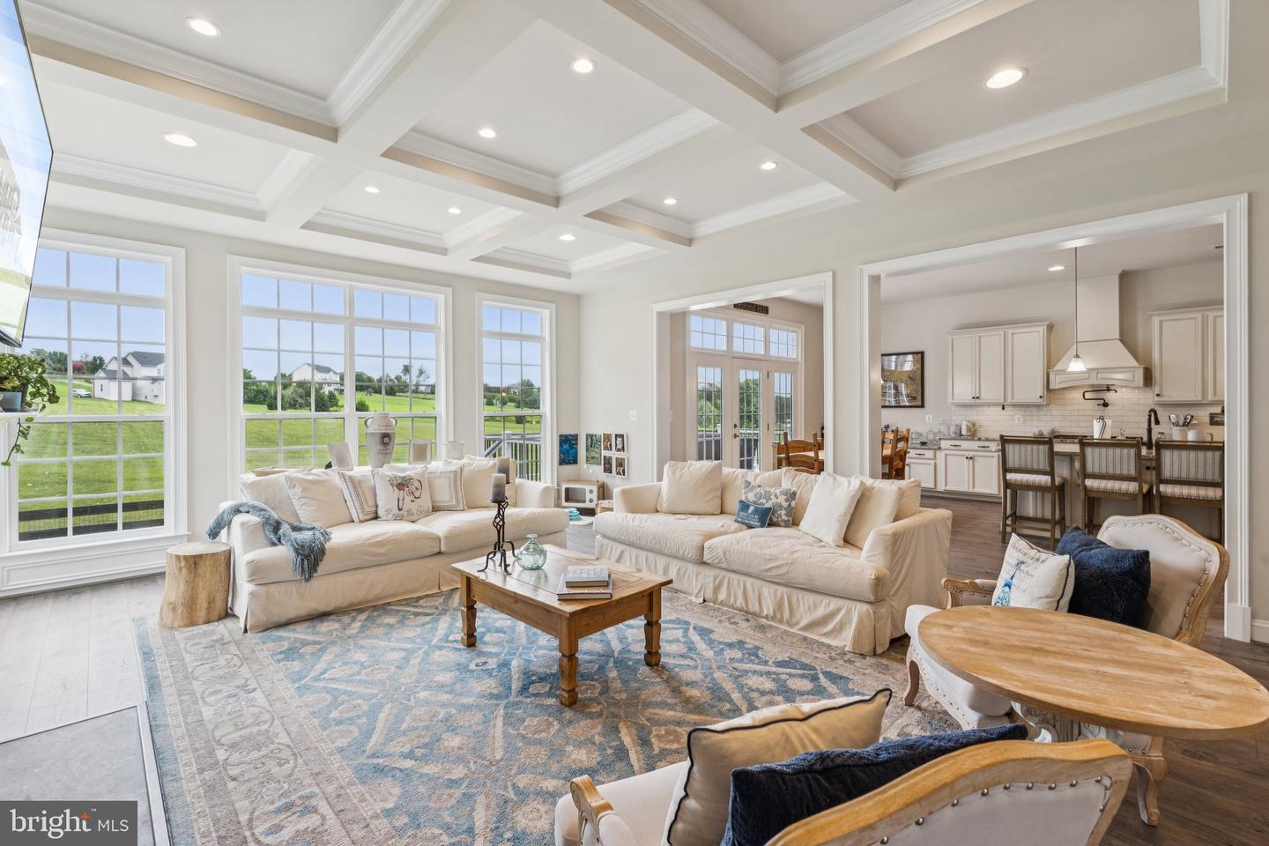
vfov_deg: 72.1
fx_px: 582
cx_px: 634
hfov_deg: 95.0
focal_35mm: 16
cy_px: 423
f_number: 10
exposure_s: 1/15
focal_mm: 16.5
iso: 250
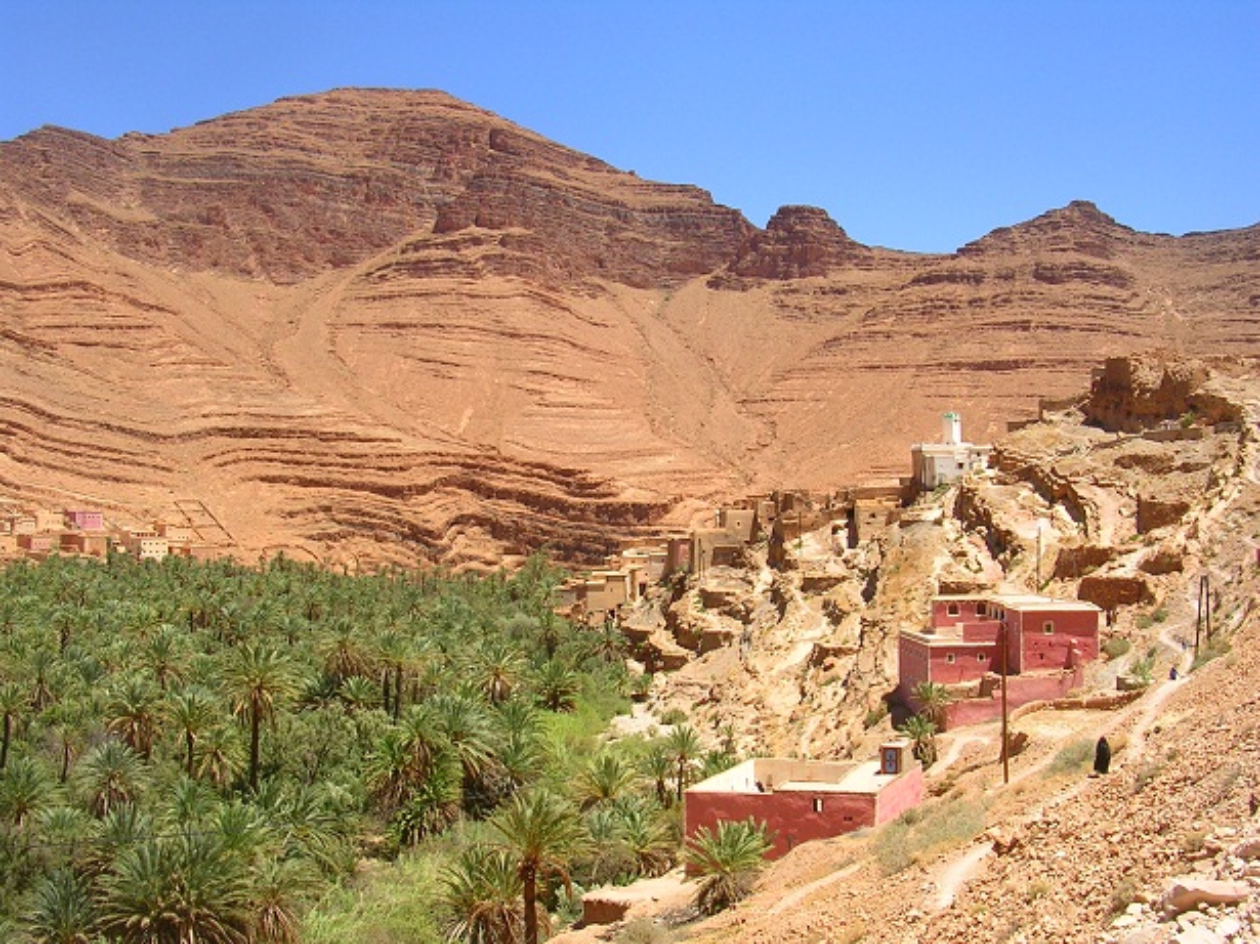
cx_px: 630
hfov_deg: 49.0
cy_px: 472
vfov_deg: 37.7
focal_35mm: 38
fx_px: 1383
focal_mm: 5.8
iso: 50
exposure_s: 1/231
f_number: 5.6
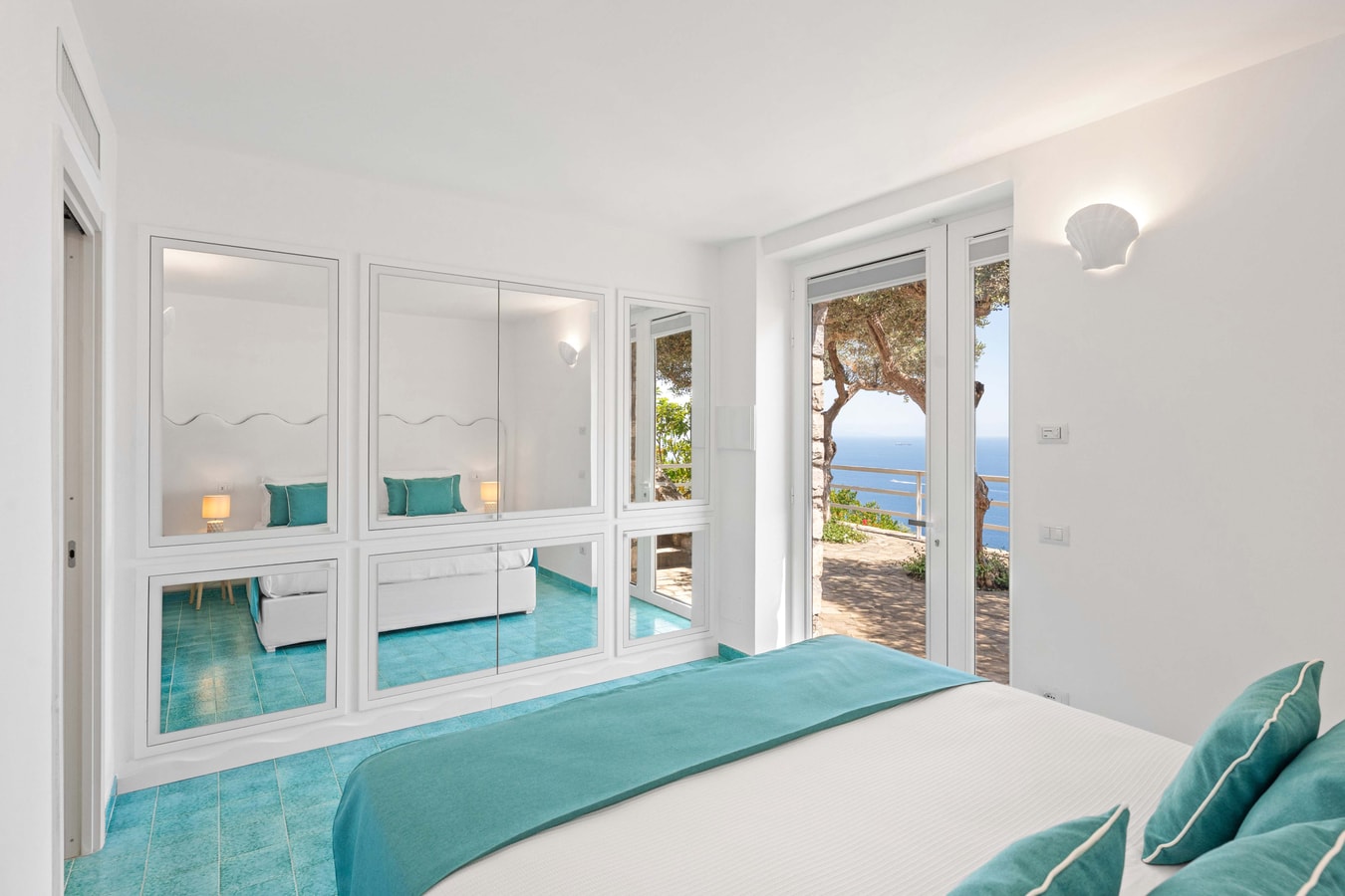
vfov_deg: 68.3
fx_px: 661
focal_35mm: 18
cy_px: 448
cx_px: 672
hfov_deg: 91.0
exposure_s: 1/50
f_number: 9
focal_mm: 17.7
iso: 800
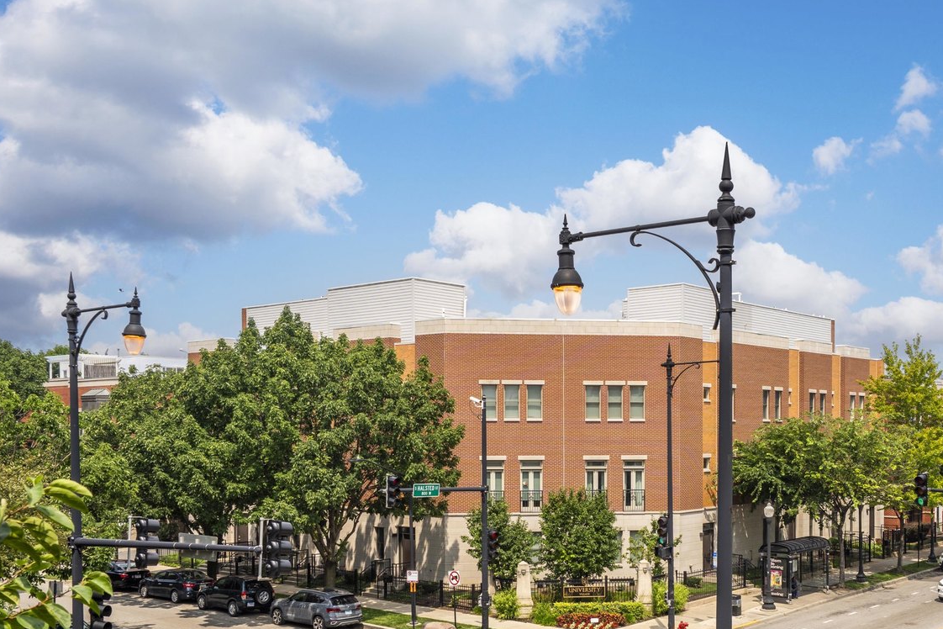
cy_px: 452
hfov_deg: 48.8
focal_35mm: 39
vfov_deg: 33.7
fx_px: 1022
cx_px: 617
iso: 100
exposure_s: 1/160
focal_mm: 27
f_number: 10
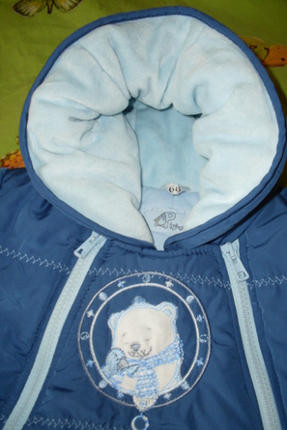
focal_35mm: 40
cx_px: 151
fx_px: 478
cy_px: 215
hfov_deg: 33.4
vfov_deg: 48.4
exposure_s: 1/45
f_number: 2.8
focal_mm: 6.3
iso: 100
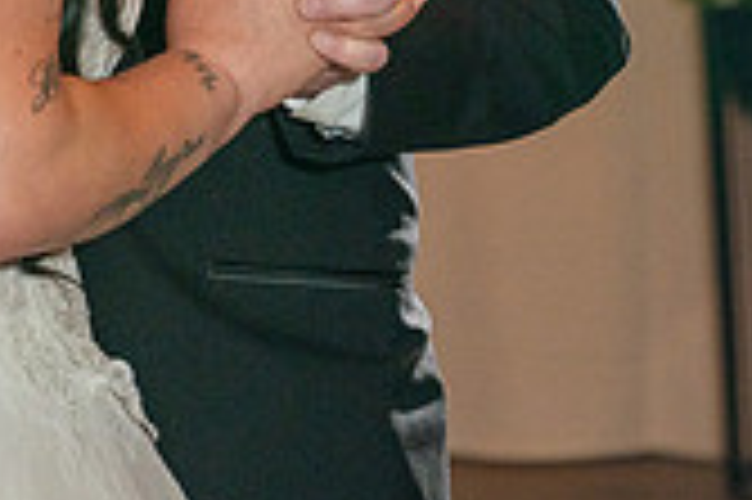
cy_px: -300
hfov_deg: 8.4
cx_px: -153
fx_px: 5071
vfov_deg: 5.6
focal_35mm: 243
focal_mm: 70
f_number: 3.2
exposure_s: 1/200
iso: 800
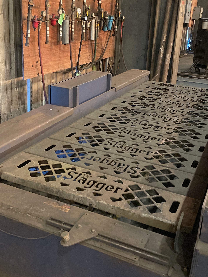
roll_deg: -2.9
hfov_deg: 35.1
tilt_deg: -16.1
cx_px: 97
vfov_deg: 45.5
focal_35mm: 41
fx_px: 328
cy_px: 109
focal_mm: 4.2
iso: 1000
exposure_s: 1/30
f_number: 1.6
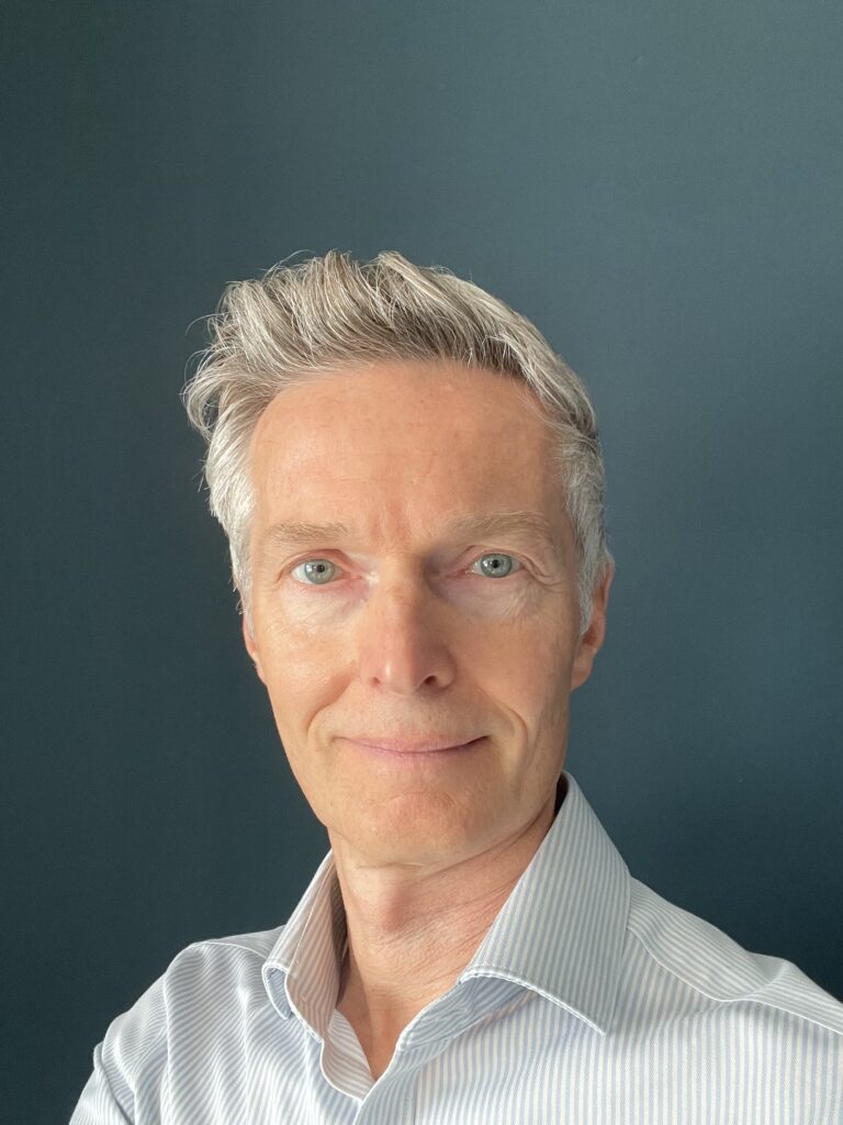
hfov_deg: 46.8
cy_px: 562
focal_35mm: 30
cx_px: 422
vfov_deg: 60.0
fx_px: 974
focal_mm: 2.71
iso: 100
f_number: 2.2
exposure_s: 1/60
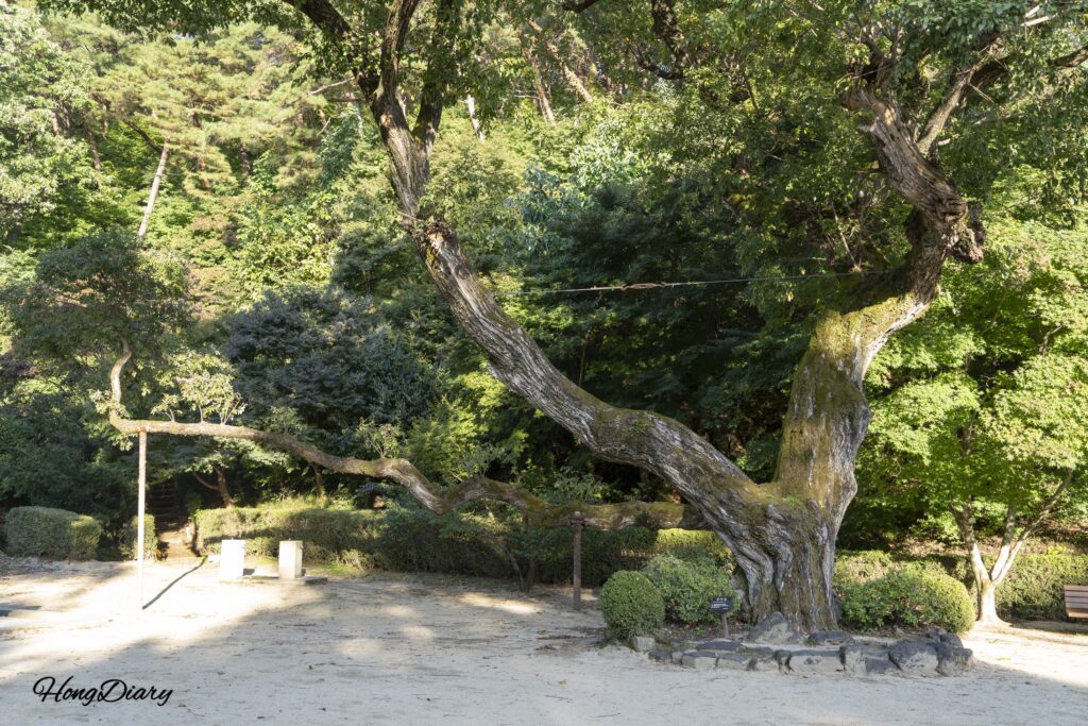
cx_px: 544
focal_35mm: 31
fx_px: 937
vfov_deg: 42.3
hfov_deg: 60.3
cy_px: 363
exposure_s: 1/60
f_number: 4.5
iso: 160
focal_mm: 31
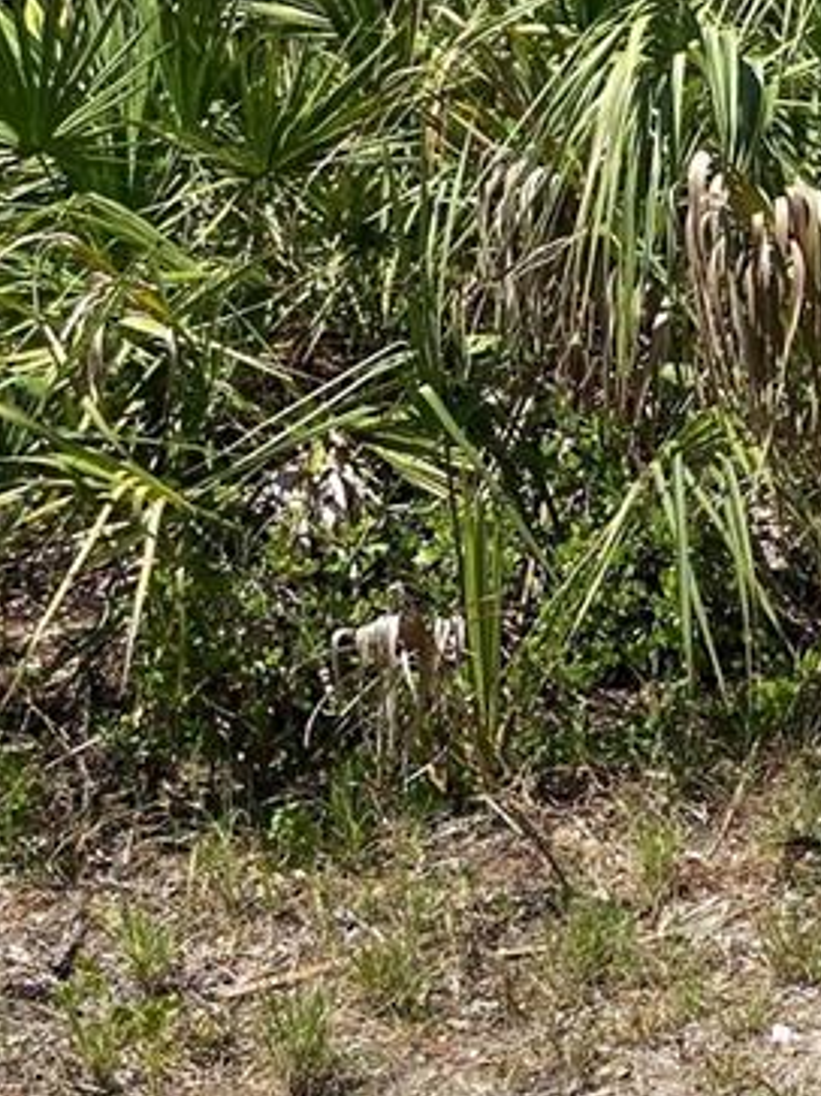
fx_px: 2721
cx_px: 1189
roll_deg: -0.5
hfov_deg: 15.9
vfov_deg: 22.8
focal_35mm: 86
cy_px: 498
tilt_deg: -6.0
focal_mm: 4.25
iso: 32
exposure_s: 1/2222
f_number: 1.8
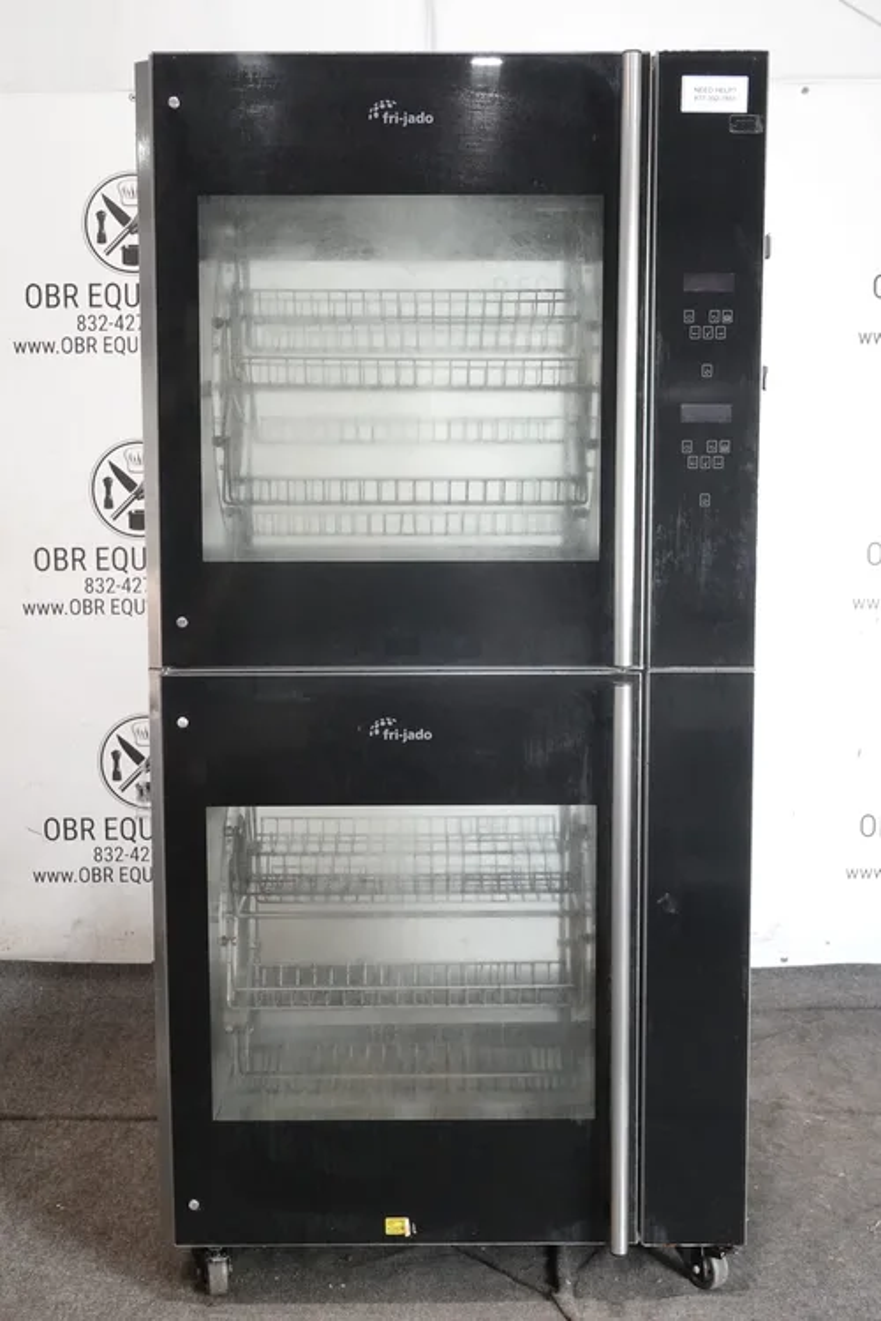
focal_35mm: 44
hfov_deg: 30.5
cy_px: 660
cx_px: 440
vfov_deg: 44.5
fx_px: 1615
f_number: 4
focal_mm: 16.21
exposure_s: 1/50
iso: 1600
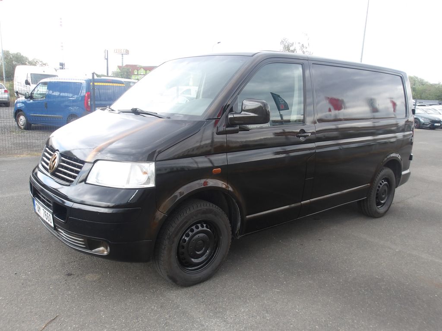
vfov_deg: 51.4
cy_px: 166
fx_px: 345
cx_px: 221
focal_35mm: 27
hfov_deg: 65.3
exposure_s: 1/177
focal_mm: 4.9
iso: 100
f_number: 3
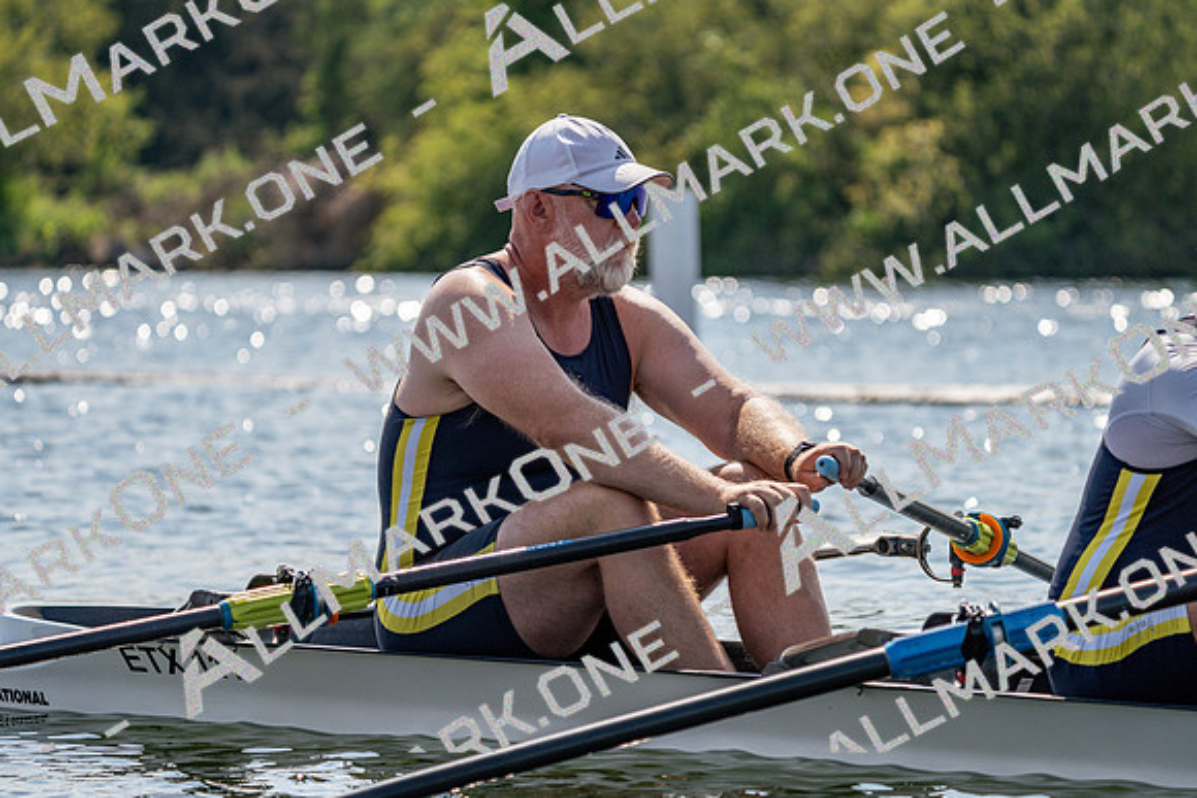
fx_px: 6651
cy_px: 399
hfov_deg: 10.3
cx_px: 598
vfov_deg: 6.9
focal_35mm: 200
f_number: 5.6
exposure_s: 1/1600
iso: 200
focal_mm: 200
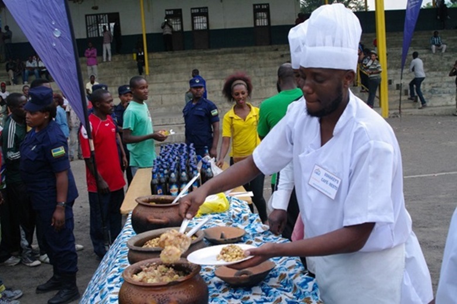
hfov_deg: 46.4
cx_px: 228
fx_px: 533
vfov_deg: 31.9
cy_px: 152
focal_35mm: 42
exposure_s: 1/125
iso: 800
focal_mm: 28
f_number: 8
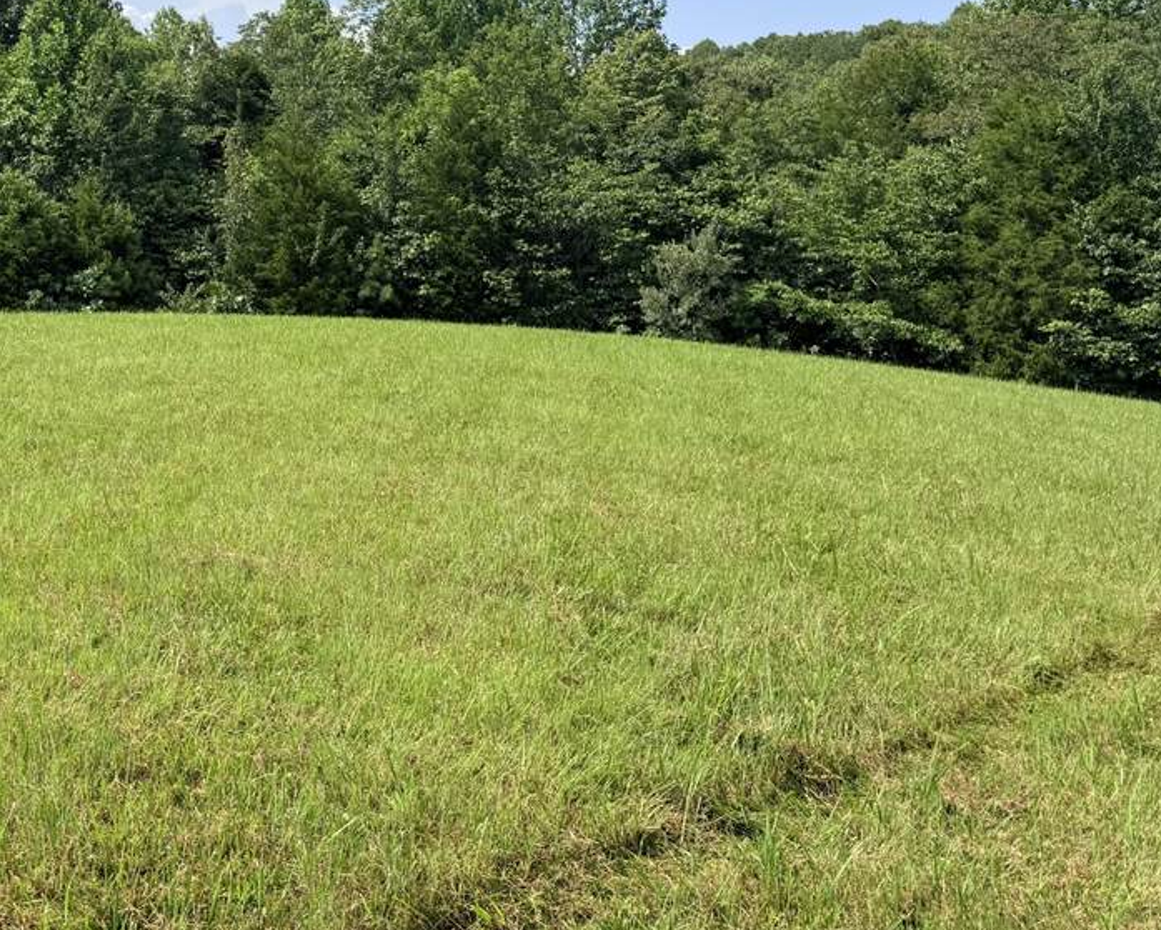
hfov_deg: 41.6
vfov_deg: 34.4
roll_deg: -0.8
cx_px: 291
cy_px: 275
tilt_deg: -5.3
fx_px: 1478
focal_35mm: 43
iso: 80
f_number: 1.78
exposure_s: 1/4405
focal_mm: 6.76
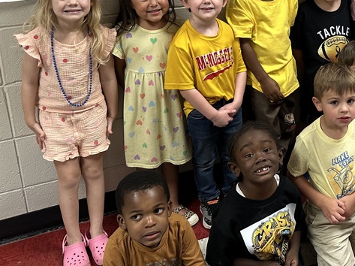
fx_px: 533
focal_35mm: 52
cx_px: 320
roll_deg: -0.4
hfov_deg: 34.8
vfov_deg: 27.0
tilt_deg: -17.4
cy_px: 25
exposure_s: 1/60
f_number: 1.78
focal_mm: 6.86
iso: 200
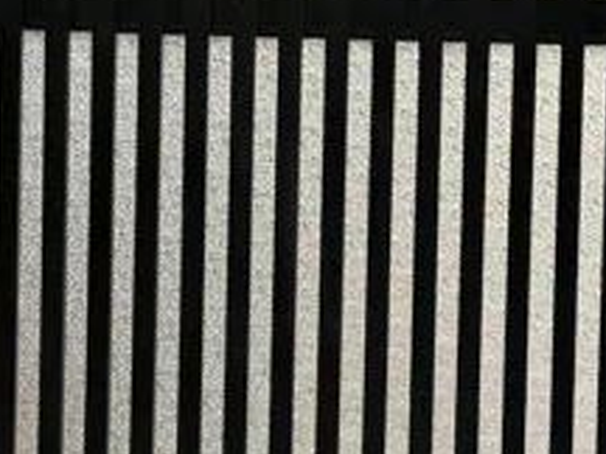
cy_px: 291
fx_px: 1243
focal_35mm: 71
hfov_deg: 26.7
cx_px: 513
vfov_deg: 20.7
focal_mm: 6.86
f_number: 1.78
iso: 80
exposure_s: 1/409
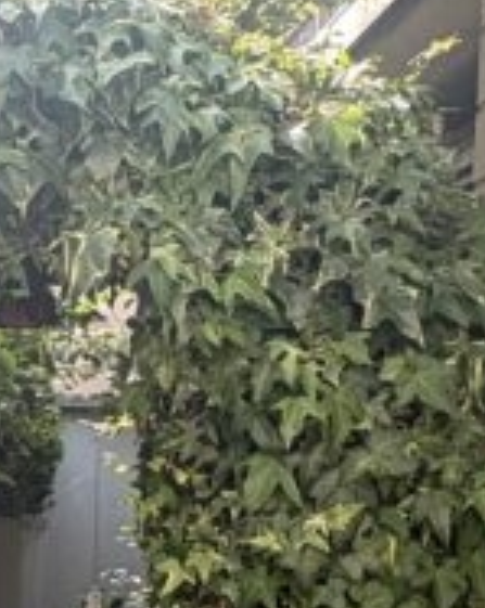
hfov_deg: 19.2
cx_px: -98
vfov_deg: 24.7
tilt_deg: -4.0
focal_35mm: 75
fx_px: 1349
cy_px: 546
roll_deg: -1.0
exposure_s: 1/134
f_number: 2.2
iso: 40
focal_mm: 2.22
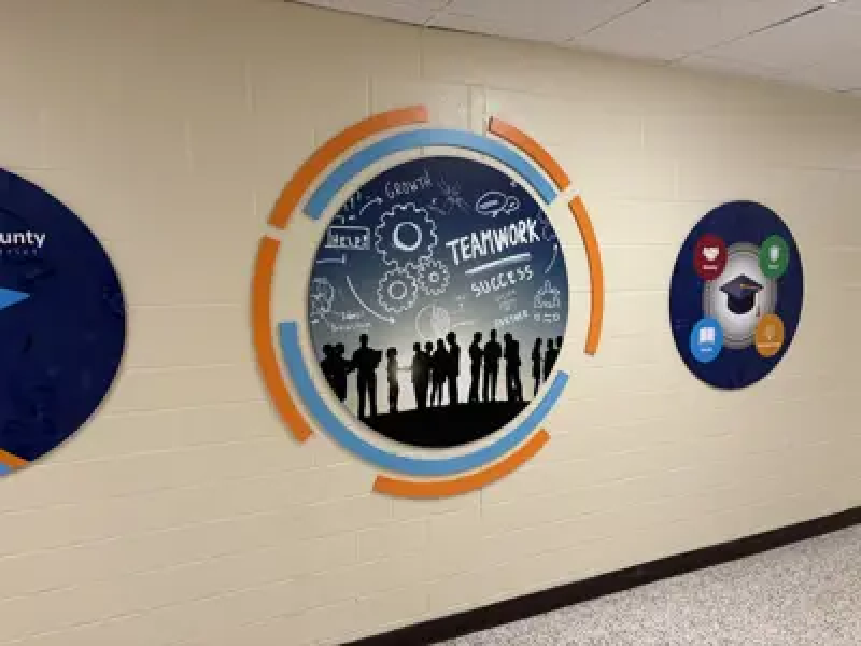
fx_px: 647
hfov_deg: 67.3
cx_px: 430
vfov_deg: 53.1
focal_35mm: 26
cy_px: 323
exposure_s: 1/120
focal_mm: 5.96
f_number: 1.6
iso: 100
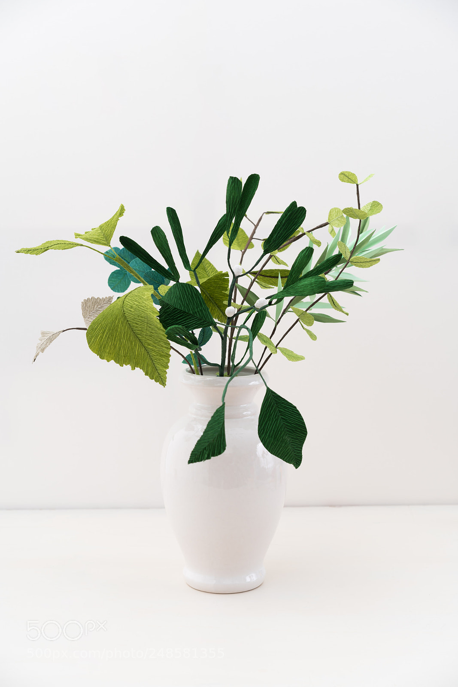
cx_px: 229
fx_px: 1049
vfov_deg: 36.2
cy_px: 344
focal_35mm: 55
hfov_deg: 24.6
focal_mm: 55
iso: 100
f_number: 6.3
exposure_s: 1/125
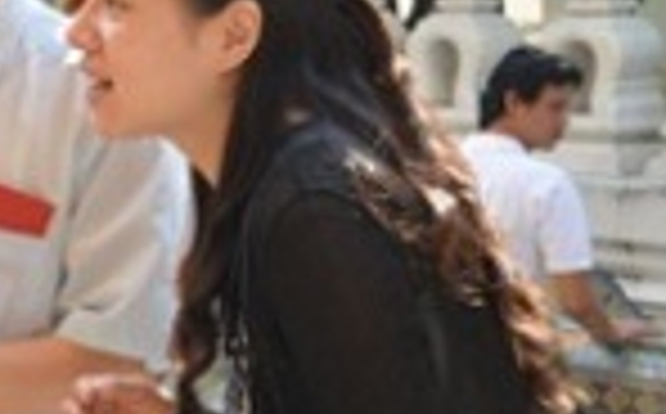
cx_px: -187
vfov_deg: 10.9
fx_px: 2175
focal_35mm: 120
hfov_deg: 16.5
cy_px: 178
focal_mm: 28
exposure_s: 1/100
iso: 100
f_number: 5
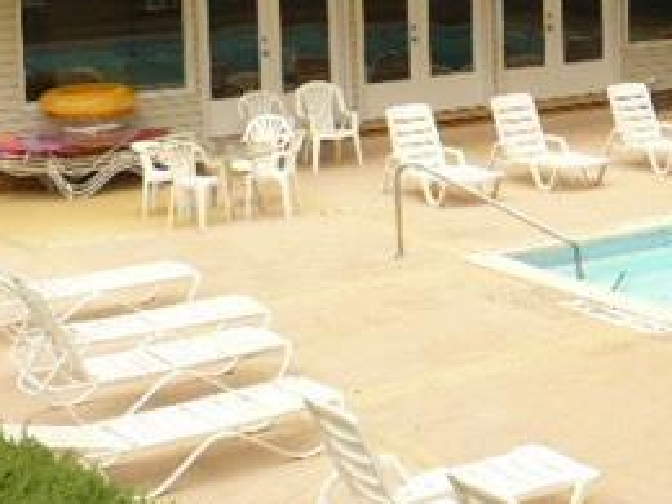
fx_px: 1767
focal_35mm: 91
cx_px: 796
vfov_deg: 16.2
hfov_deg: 20.2
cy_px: 124
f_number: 2.8
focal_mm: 6.1
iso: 100
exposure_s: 1/320
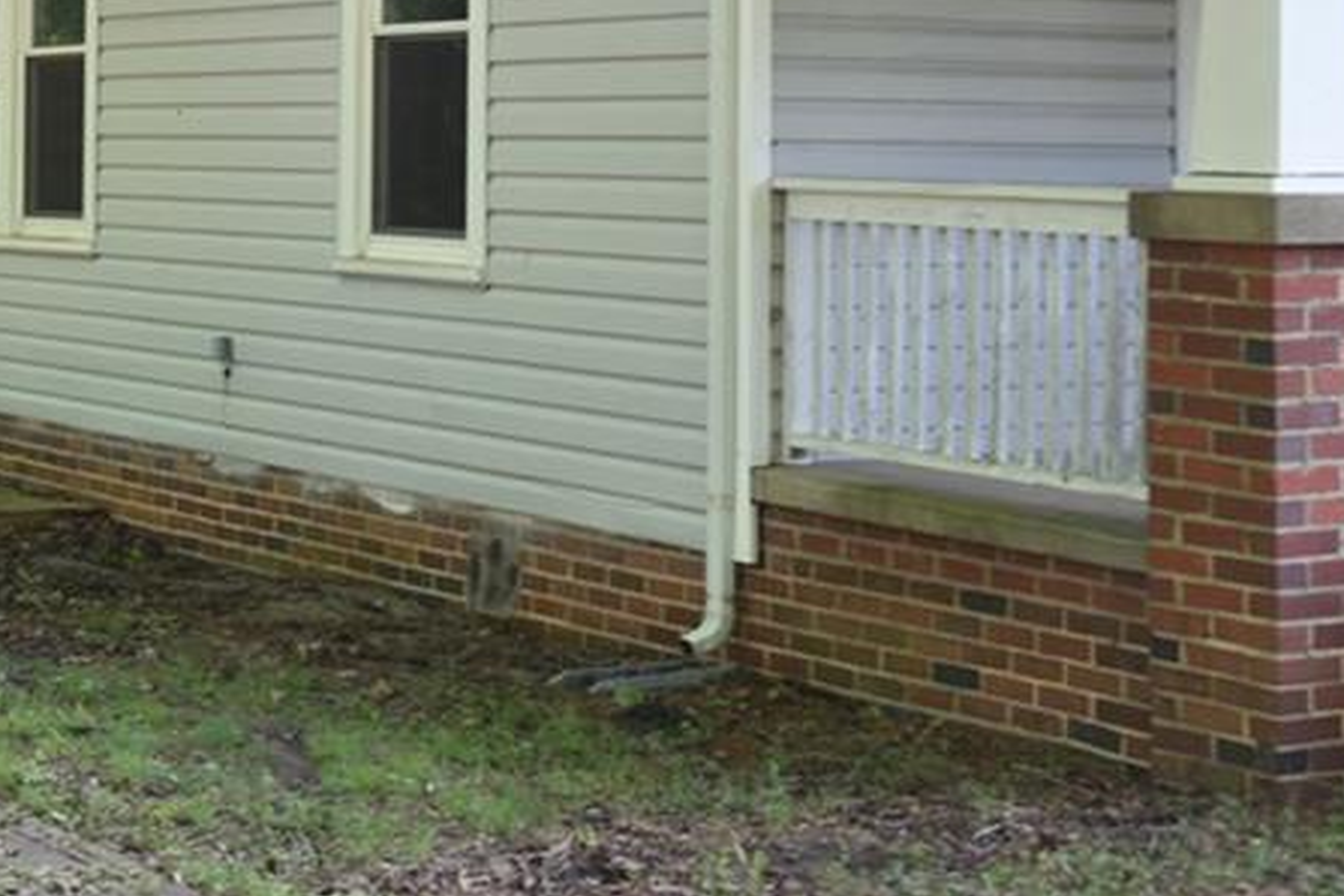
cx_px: 274
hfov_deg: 23.1
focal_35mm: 87
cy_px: 146
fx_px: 3248
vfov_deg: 15.6
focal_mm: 38
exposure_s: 1/100
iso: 400
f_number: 5
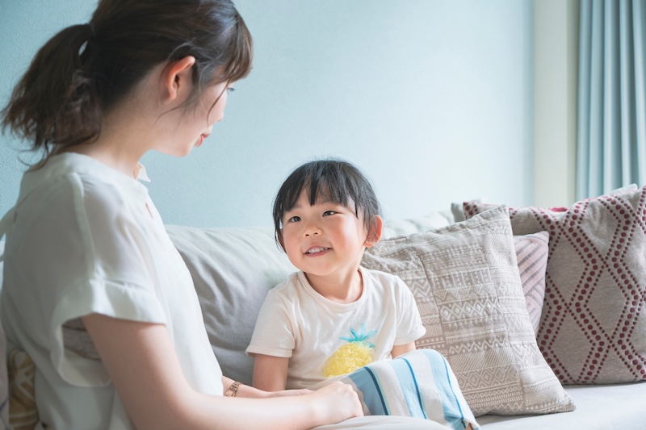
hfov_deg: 37.5
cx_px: 323
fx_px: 951
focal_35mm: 53
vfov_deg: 25.5
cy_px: 215
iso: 400
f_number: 4
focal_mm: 53
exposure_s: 1/125
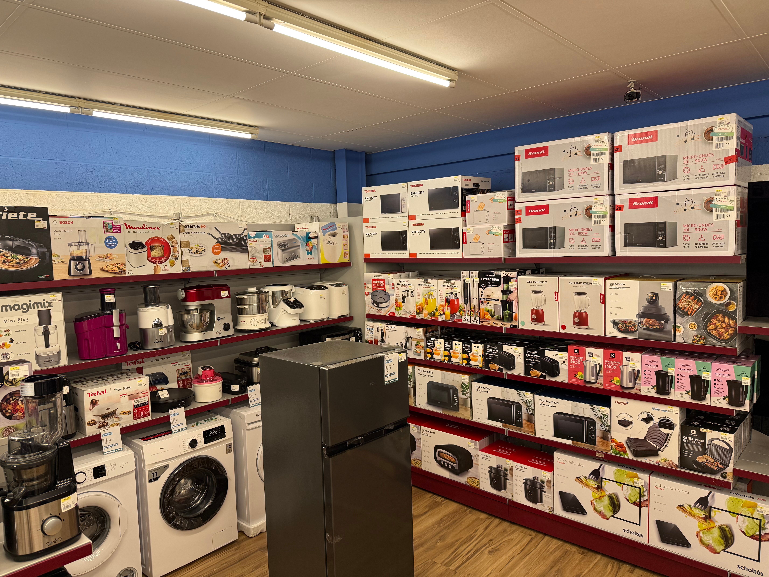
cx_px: 384
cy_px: 288
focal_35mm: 24
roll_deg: +1.8
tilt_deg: -4.8
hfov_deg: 71.6
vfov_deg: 56.8
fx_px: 533
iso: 125
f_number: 1.78
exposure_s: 1/100
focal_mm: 6.76
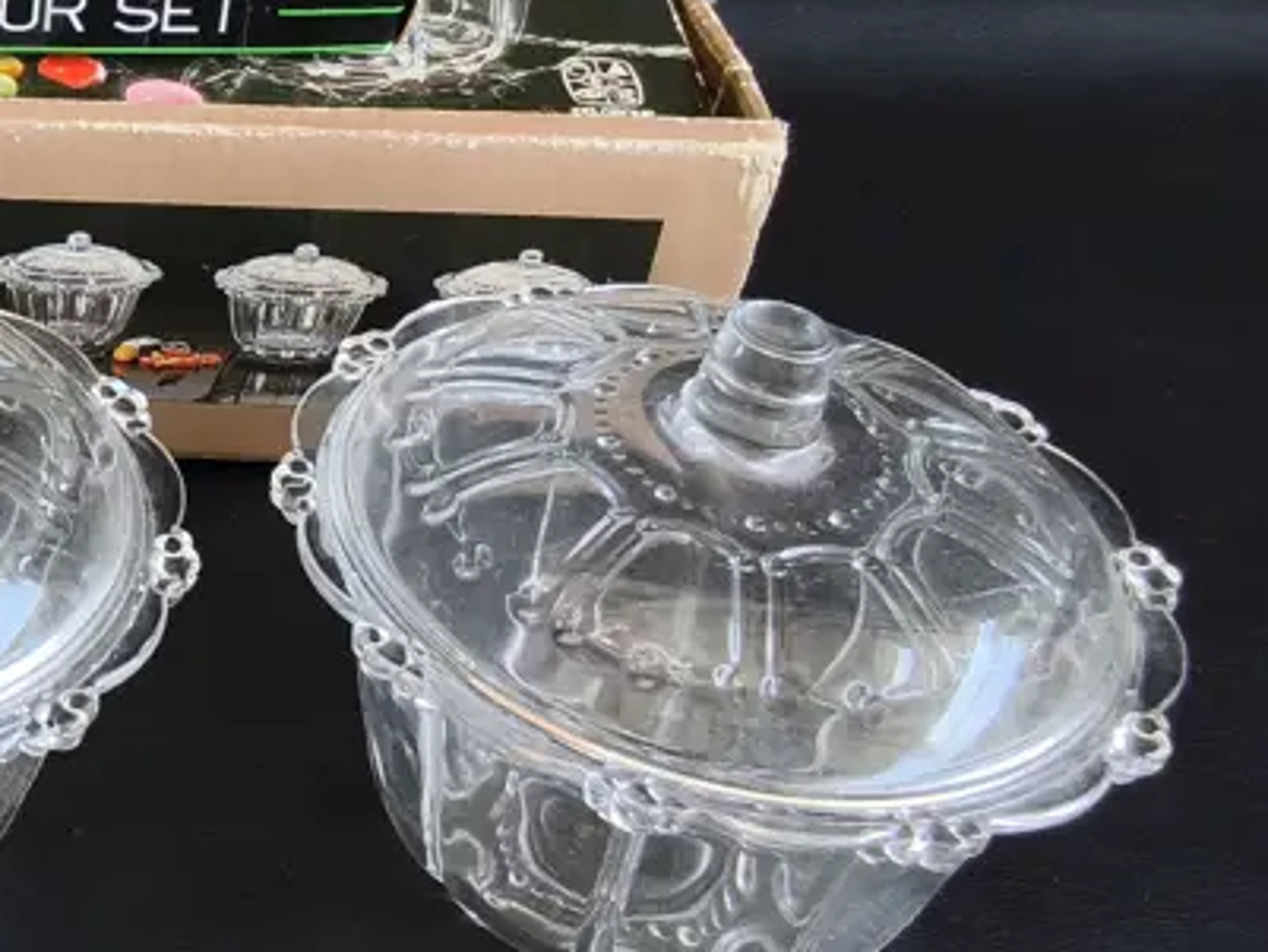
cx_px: -291
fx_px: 2528
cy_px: 218
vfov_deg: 21.1
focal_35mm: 69
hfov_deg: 25.1
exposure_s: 1/100
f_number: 2
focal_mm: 2.87
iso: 64
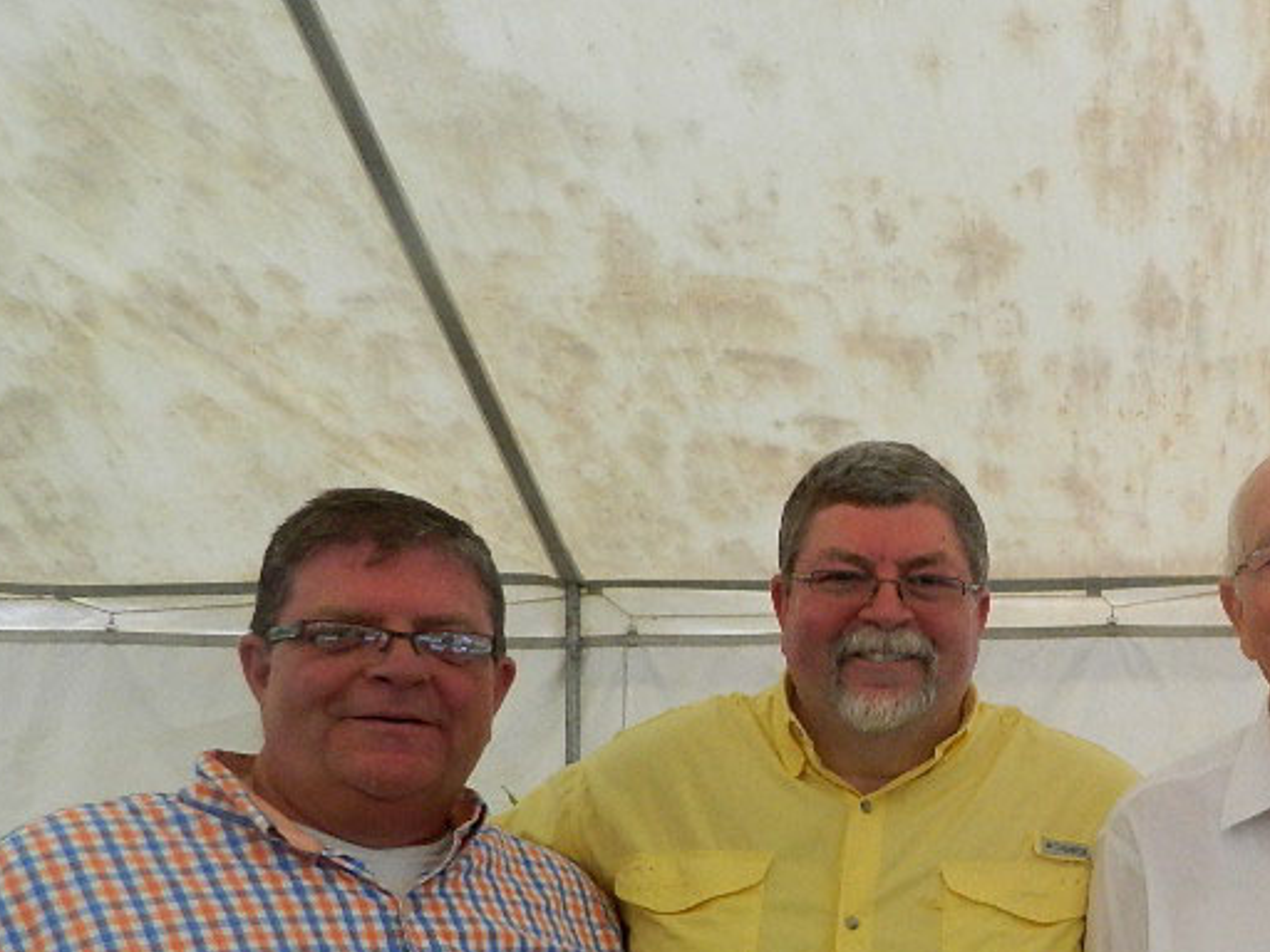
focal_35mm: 50
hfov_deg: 35.2
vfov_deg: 28.4
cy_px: 791
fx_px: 1834
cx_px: 1215
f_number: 3.1
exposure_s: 1/30
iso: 180
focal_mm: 4.5
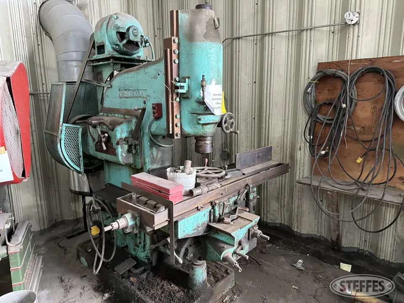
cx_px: 202
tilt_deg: -10.1
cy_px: 152
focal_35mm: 24
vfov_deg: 56.8
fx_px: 280
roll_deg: +0.1
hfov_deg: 71.6
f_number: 1.78
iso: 640
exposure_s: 1/60
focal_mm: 6.86
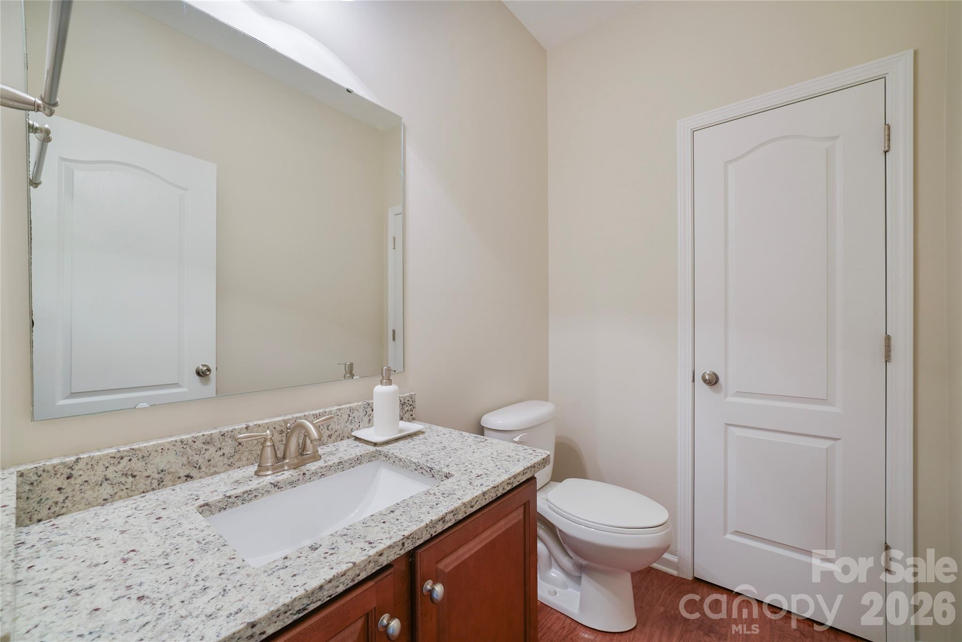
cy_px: 321
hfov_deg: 108.3
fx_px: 347
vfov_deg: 85.5
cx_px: 481
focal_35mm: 13
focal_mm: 13
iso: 100
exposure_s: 1.6
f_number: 9
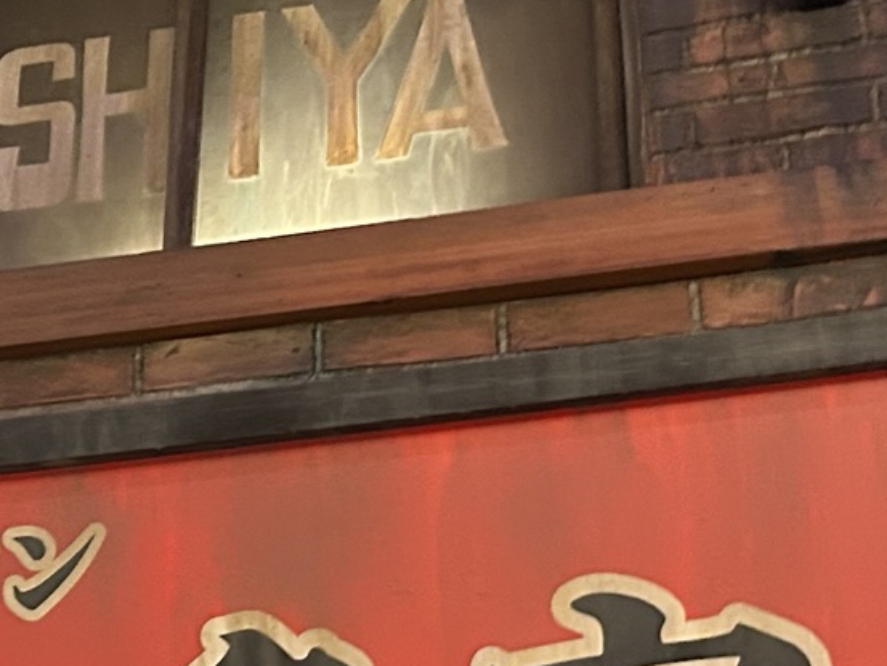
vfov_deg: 15.6
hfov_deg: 20.8
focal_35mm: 94
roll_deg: -1.7
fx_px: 2409
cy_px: 597
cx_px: 334
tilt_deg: +28.6
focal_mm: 5.7
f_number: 1.5
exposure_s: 1/33
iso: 500
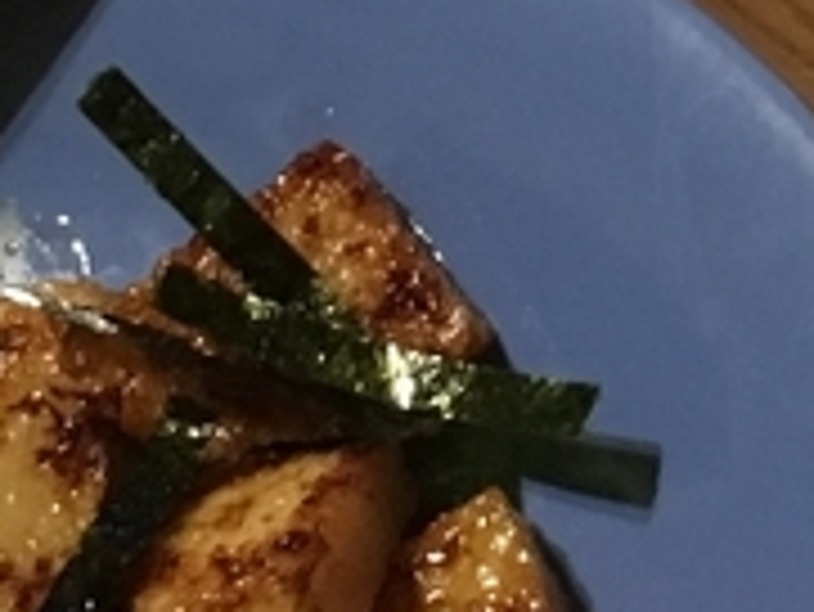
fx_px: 4518
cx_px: 666
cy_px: -207
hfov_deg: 10.3
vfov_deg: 7.6
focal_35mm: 192
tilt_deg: -51.2
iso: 200
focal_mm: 4.15
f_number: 2.2
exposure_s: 1/17
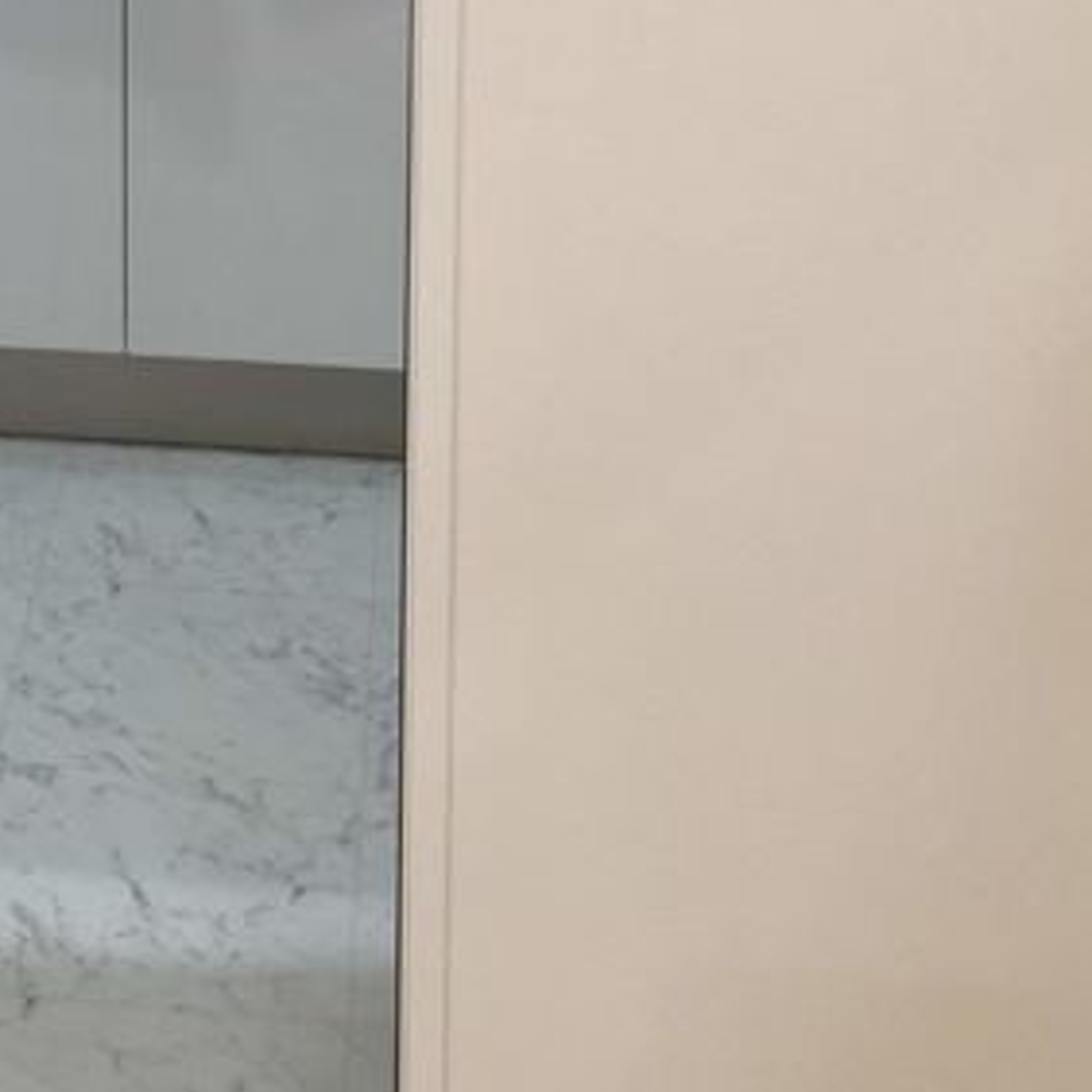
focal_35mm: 93
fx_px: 3319
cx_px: -66
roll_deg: +0.7
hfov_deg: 18.1
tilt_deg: -11.7
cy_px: -395
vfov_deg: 17.3
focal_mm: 4.15
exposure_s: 1/30
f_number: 2.2
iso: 40
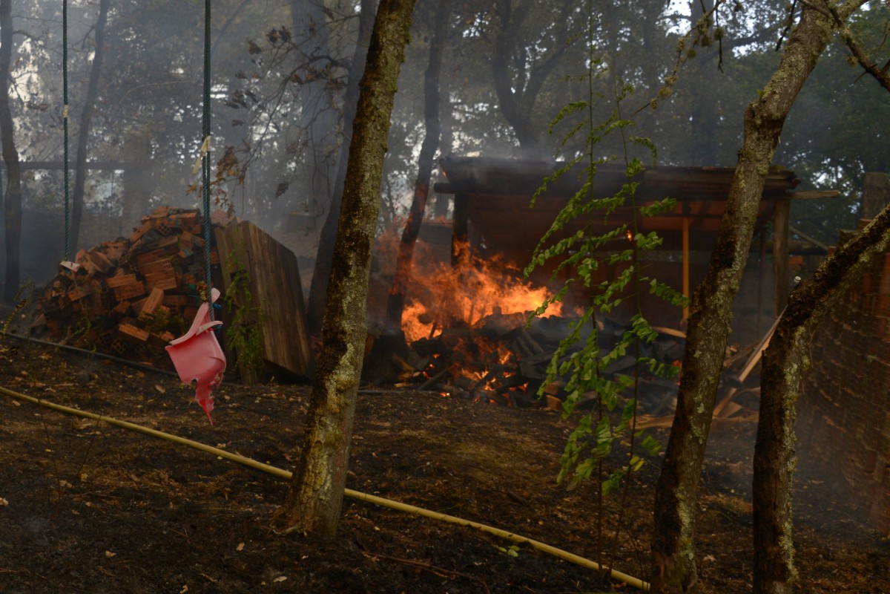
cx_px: 445
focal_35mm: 35
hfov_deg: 54.4
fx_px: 865
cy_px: 297
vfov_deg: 37.9
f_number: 7.1
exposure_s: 1/320
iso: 400
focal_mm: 35
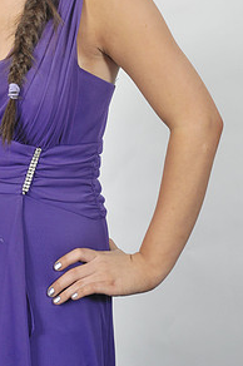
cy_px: 6
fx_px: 1411
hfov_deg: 9.8
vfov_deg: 14.6
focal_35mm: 139
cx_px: 16
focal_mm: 70
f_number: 7.1
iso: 1000
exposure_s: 1/160
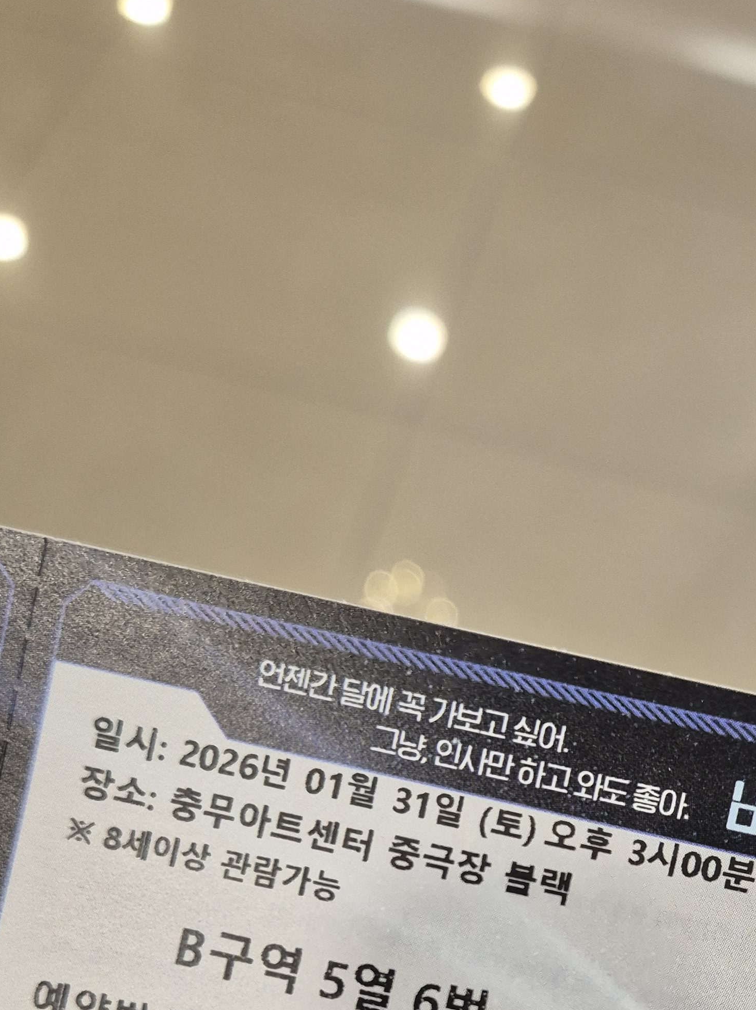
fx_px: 1371
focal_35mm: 47
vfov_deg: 37.3
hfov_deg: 30.3
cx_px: 572
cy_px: 943
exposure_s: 1/120
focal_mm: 5.4
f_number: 1.8
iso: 320
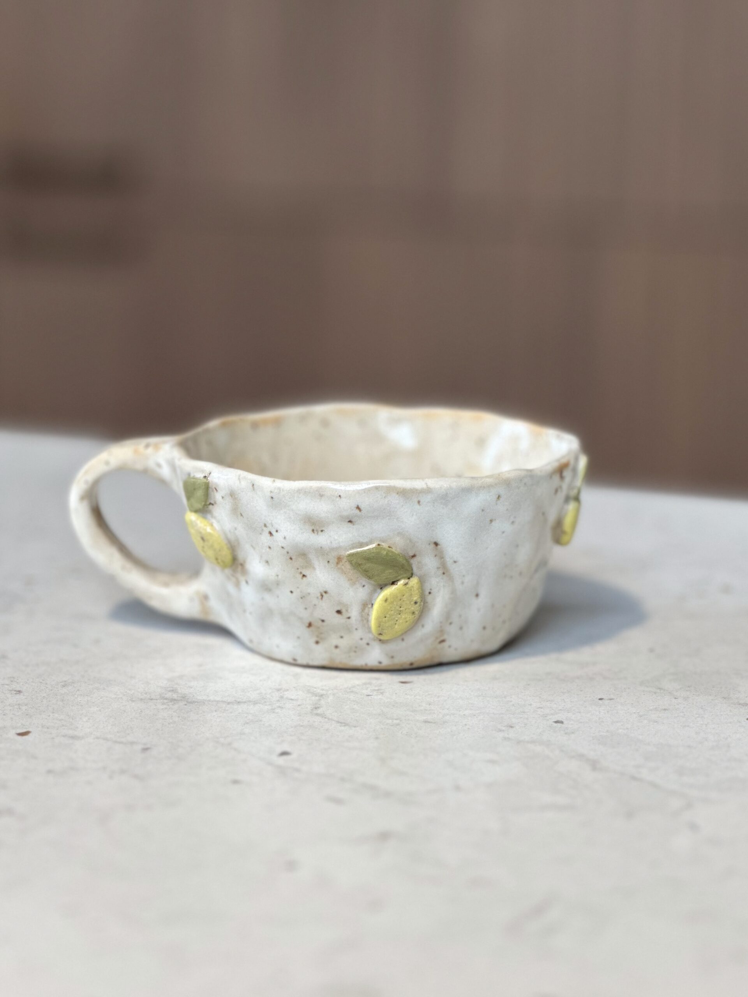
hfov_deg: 19.1
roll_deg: -1.1
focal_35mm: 77
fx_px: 2218
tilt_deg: -11.1
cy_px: 498
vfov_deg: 25.3
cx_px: 374
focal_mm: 9
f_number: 2.8
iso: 160
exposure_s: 1/50
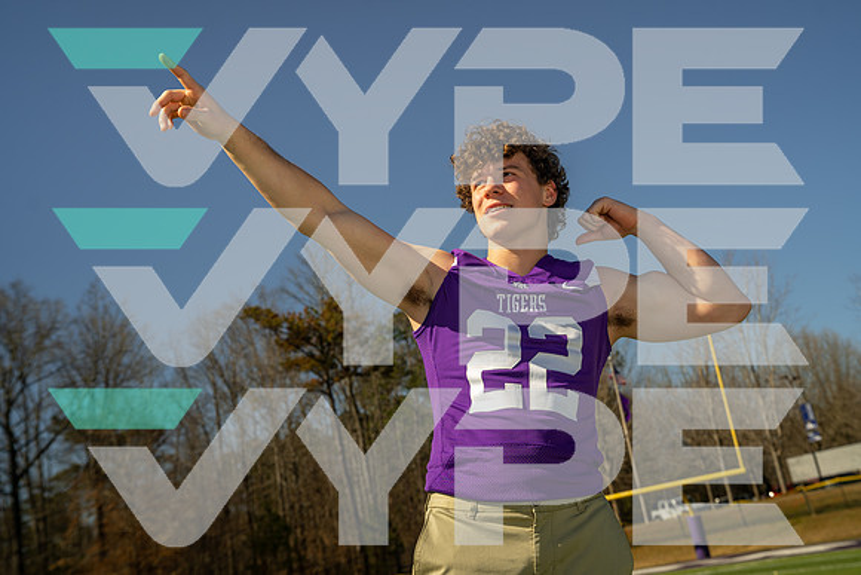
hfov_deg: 43.6
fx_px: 1076
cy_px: 288
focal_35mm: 45
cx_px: 430
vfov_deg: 29.9
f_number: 5.6
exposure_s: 1/125
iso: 100
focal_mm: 45
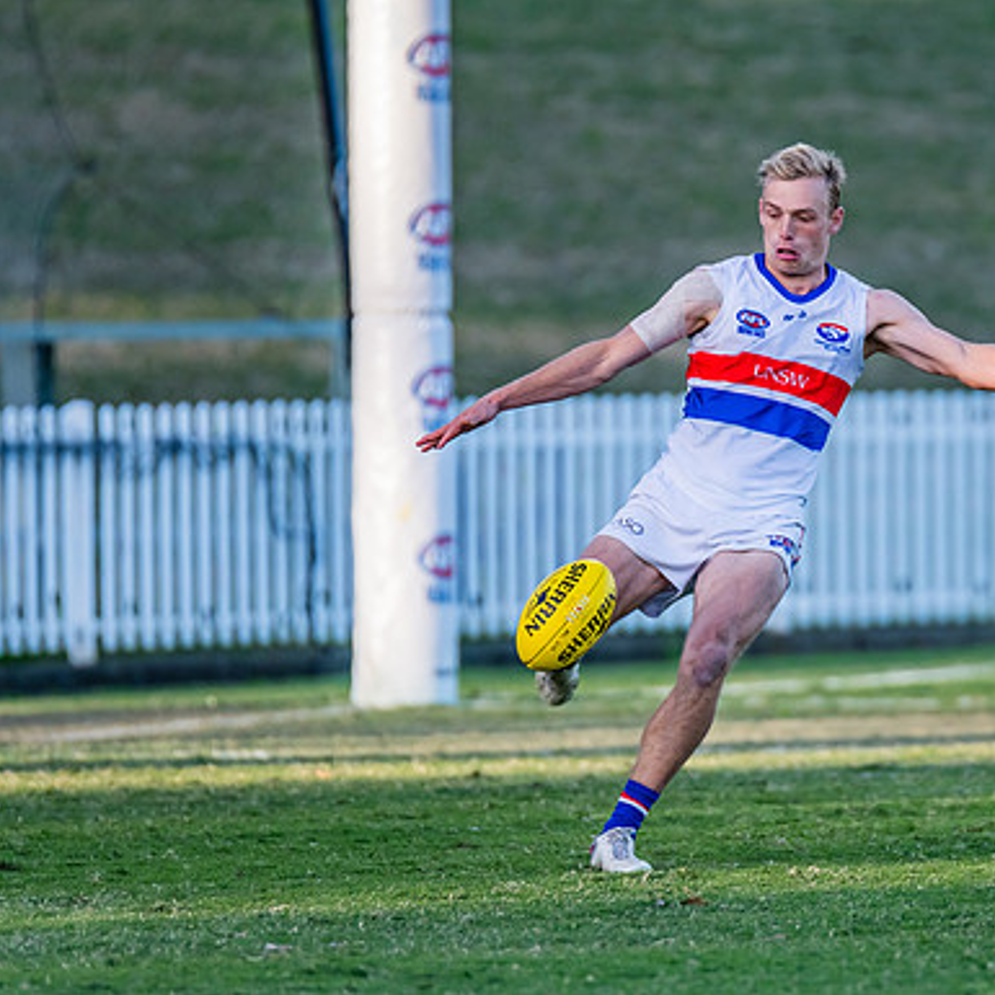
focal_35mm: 589
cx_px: 783
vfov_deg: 3.0
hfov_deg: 3.0
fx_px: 19154
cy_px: 490
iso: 800
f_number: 5
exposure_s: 1/1600
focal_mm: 420
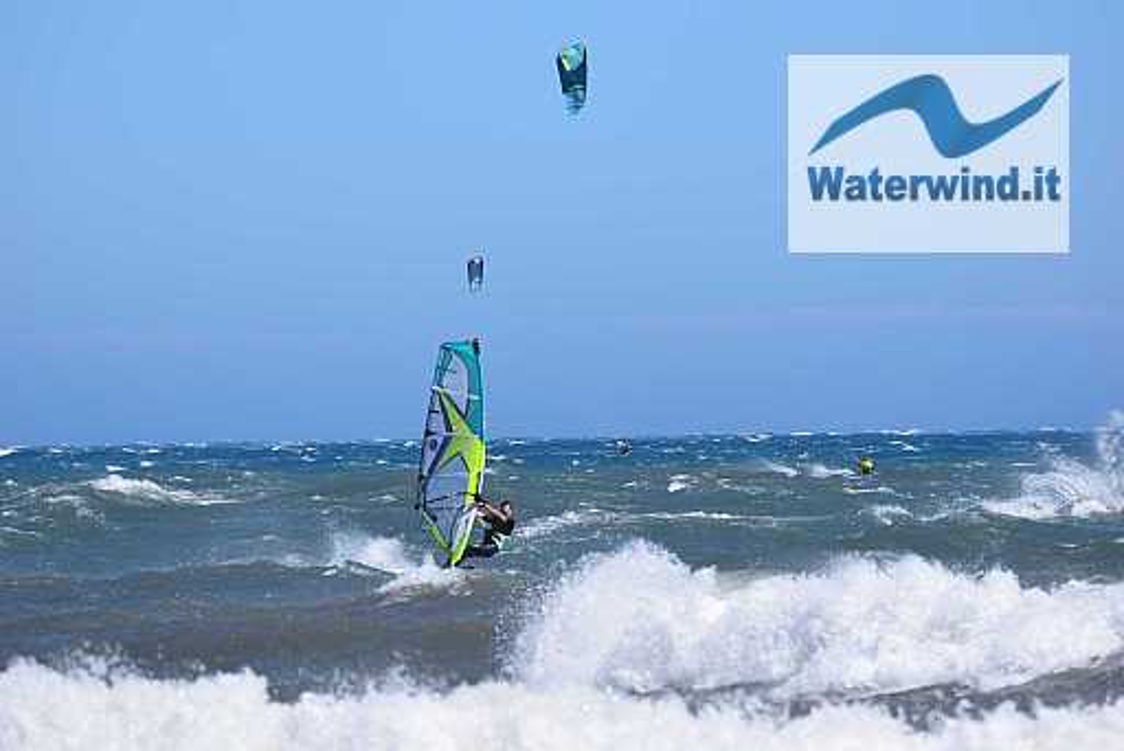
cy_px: 376
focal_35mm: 315
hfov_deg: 6.5
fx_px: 9840
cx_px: 562
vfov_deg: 4.4
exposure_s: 1/2000
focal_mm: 210
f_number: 5.6
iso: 320
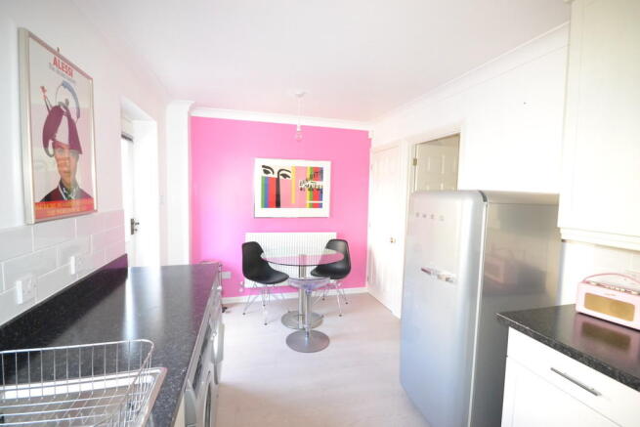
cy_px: 214
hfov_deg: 100.4
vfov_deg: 77.4
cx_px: 320
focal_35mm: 15
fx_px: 267
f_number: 6.3
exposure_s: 1/60
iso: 3200
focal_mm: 10
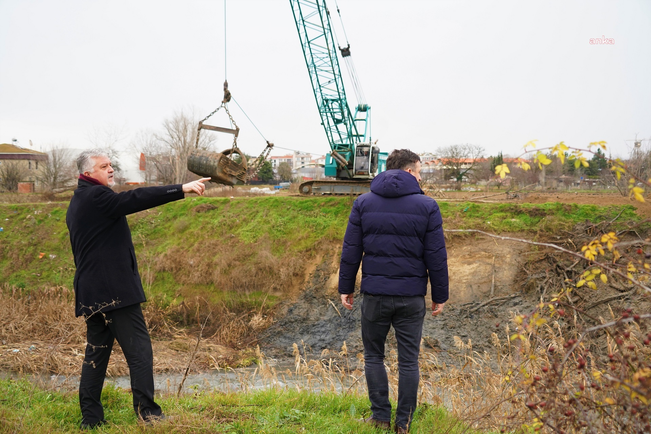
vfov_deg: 31.2
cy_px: 217
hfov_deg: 45.4
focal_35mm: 43
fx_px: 778
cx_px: 326
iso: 640
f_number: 4.5
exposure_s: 1/320
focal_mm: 43
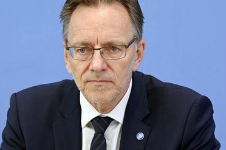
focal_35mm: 188
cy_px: 67
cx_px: 115
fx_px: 1179
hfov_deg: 11.0
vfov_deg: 7.3
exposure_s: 1/320
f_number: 9
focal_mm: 155
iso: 4000
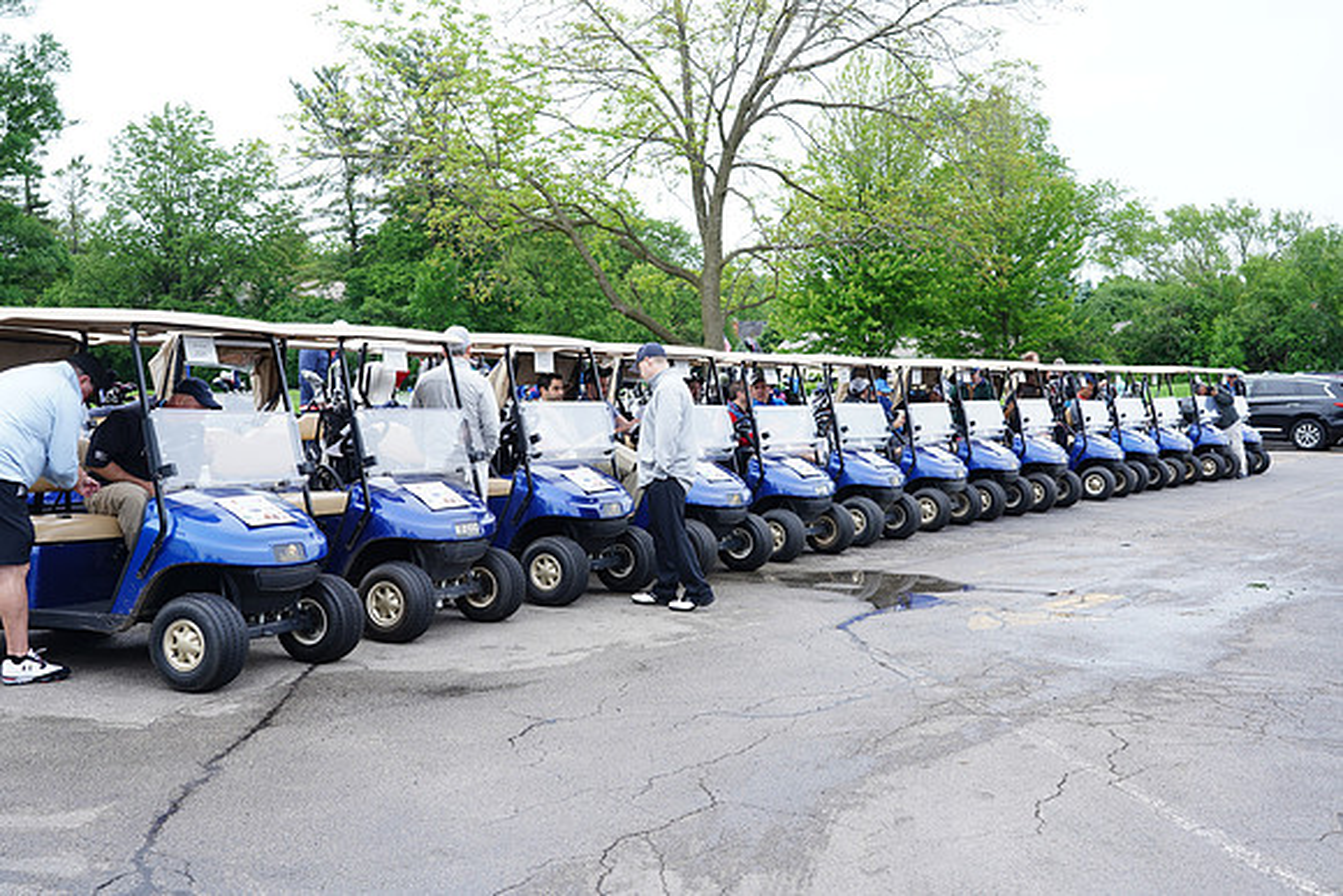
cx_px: 672
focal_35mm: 40
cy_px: 448
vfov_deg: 33.4
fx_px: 1493
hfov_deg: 48.4
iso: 125
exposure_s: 1/100
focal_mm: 40
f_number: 5.6
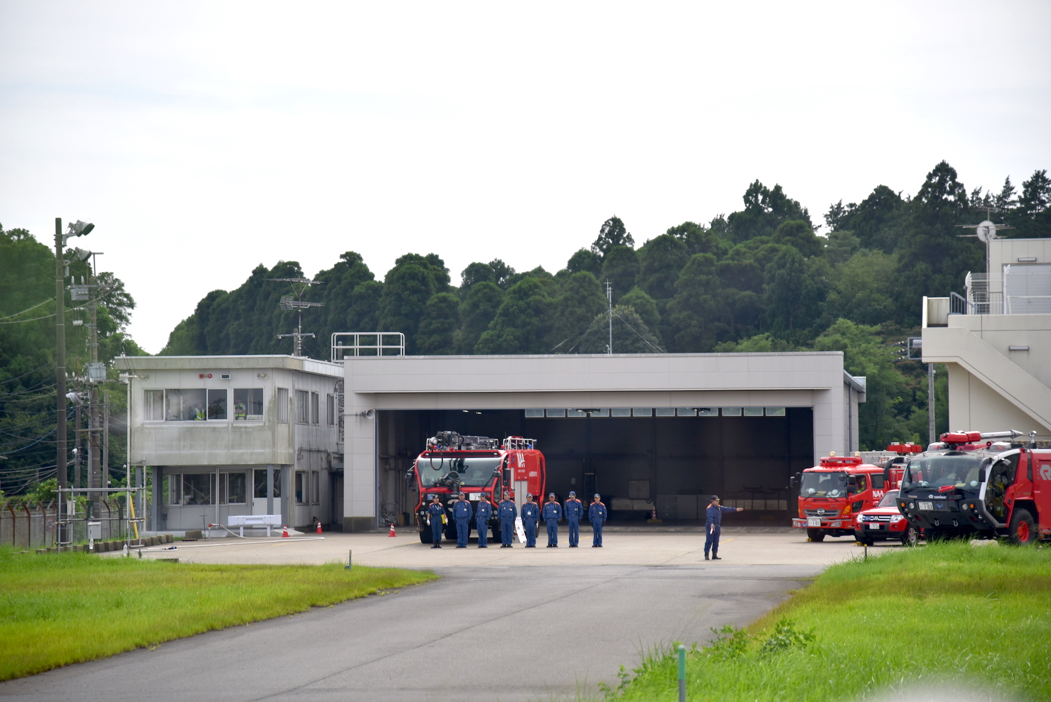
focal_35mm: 120
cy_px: 351
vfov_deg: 11.4
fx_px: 3505
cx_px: 526
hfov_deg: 17.1
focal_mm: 120
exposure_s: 1/500
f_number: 4
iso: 800
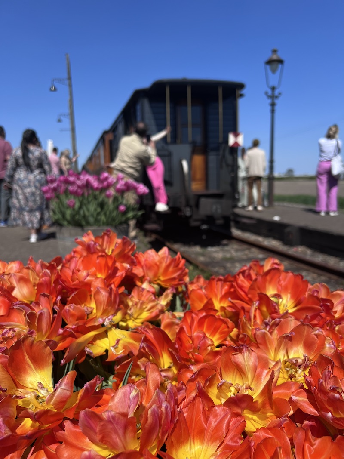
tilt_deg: -7.3
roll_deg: +1.8
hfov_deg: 53.1
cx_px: 172
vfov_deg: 67.3
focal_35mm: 26
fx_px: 345
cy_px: 230
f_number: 1.5
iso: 50
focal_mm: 5.7
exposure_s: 1/6579
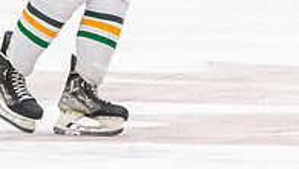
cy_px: -114
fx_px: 7117
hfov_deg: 2.4
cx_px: 136
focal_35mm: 897
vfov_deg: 1.4
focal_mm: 135
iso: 4000
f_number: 2.8
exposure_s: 1/640
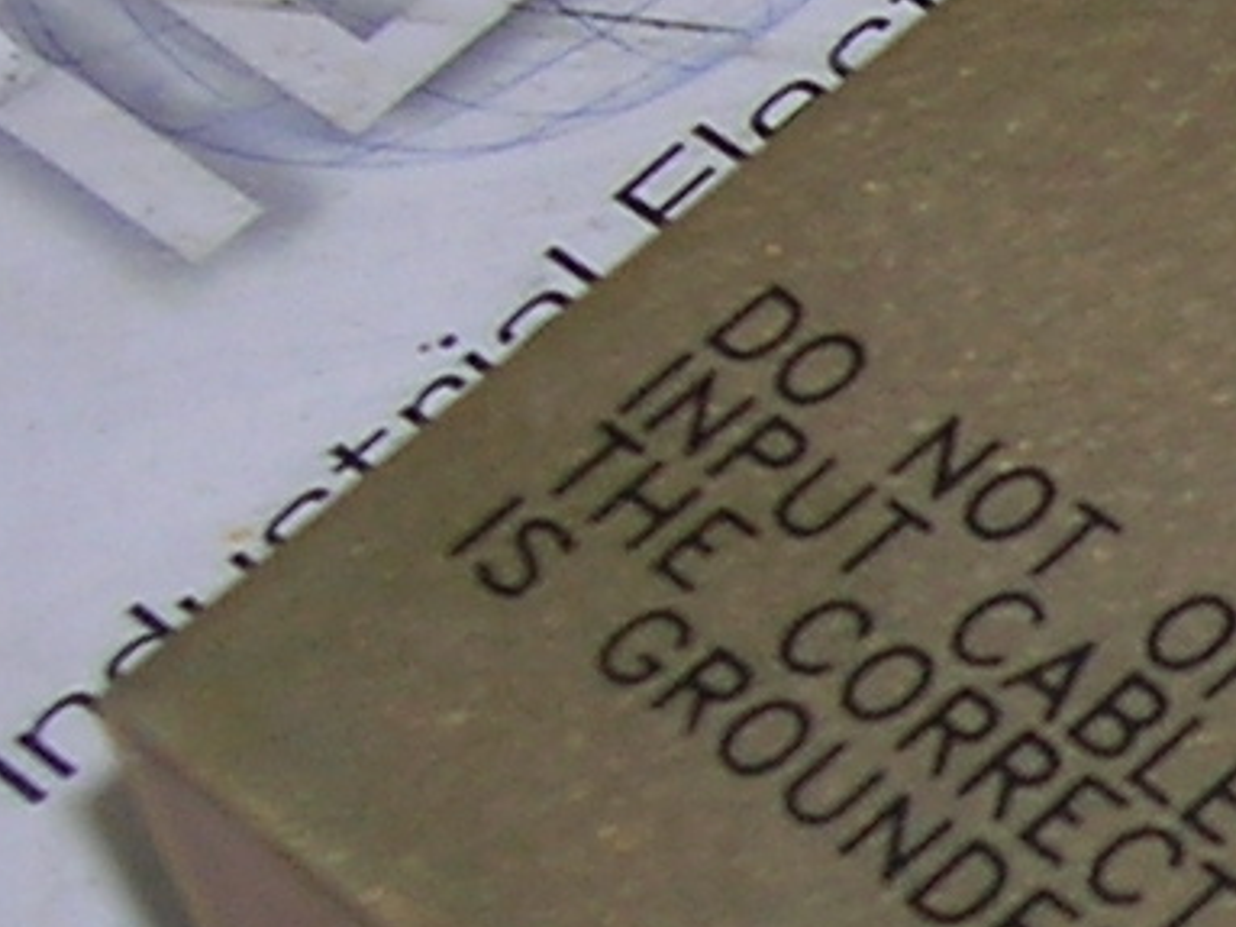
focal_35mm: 203
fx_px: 7246
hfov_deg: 9.0
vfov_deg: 7.3
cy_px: 843
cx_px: 2659
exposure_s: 1/60.1
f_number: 2.9
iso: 50
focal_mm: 5.7
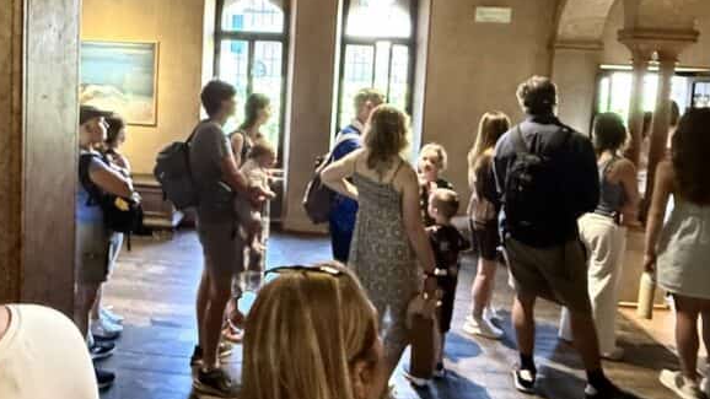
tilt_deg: -3.5
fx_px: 508
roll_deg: -3.2
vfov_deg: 41.9
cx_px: 280
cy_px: 113
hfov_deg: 69.1
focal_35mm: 27
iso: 800
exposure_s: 1/60
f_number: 2.2
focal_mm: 2.22
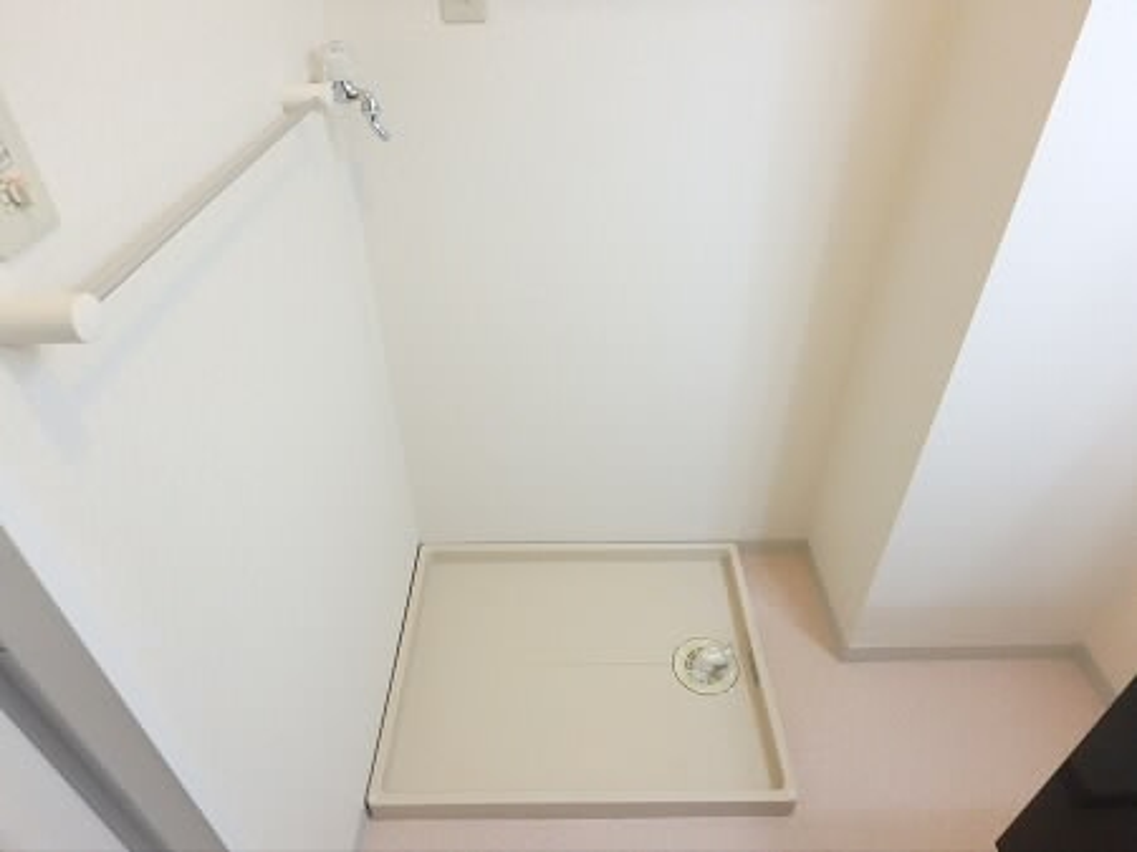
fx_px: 689
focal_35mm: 21
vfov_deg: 63.4
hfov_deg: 79.0
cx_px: 568
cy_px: 426
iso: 800
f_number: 3.5
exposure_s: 1/40
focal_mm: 3.7
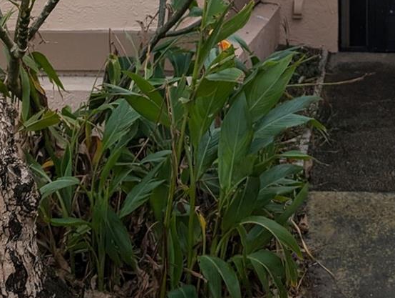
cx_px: 335
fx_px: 788
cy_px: -81
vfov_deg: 19.8
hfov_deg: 27.4
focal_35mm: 69
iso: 18
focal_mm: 6.9
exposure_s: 1/699
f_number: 1.68
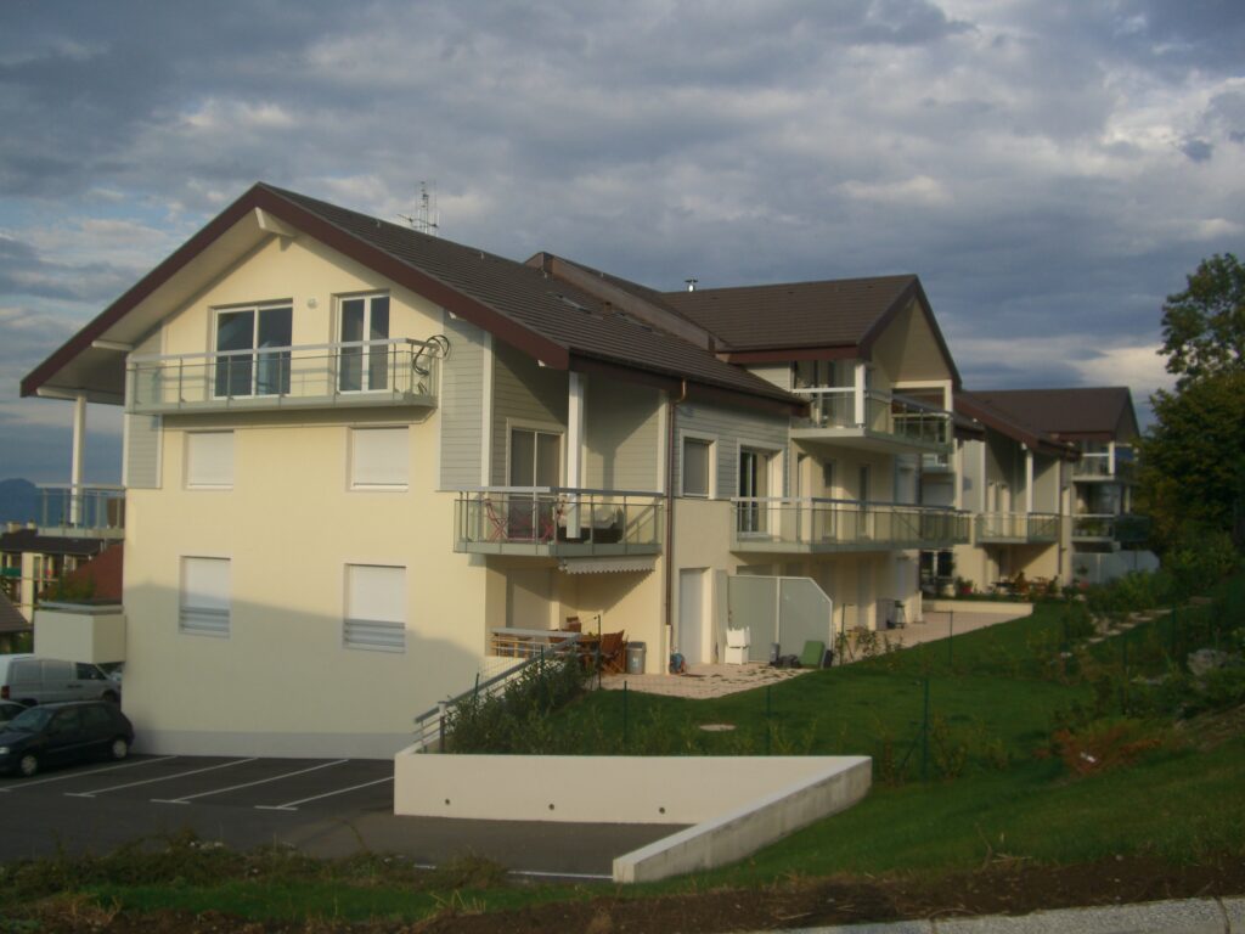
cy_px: 467
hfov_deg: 49.0
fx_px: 1367
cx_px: 622
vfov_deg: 37.7
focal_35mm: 38
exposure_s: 1/160
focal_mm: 7.9
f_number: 5.6
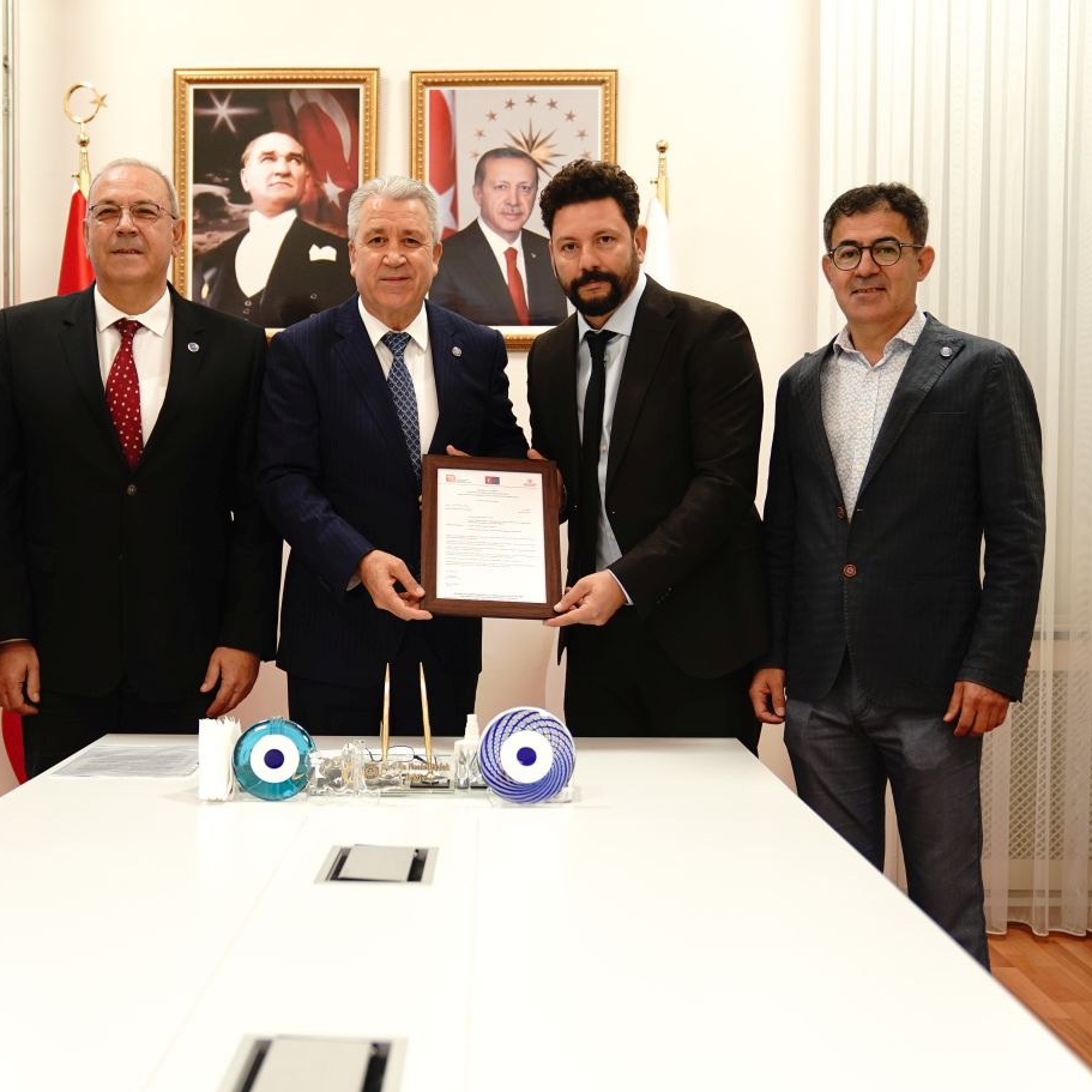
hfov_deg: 39.8
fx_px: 1499
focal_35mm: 42
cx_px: 423
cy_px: 597
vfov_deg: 40.0
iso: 1000
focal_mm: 30
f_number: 2.8
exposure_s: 1/100
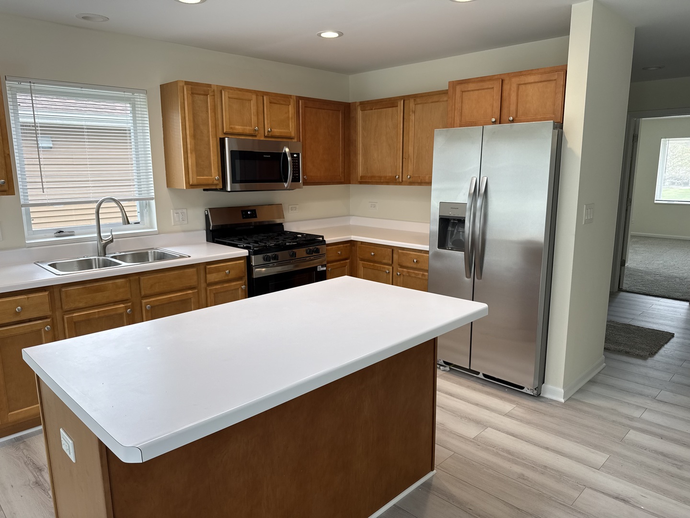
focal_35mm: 24
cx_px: 345
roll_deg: +0.5
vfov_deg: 56.8
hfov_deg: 71.6
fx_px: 478
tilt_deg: -9.7
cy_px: 259
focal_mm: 6.76
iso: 64
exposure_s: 1/115
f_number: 1.78
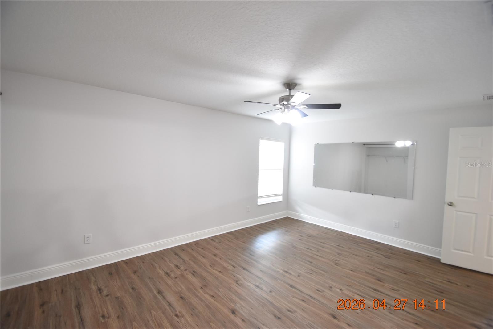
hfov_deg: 100.4
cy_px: 164
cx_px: 246
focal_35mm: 15
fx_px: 205
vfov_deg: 77.3
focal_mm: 10
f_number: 3.5
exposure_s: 1/15
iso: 800
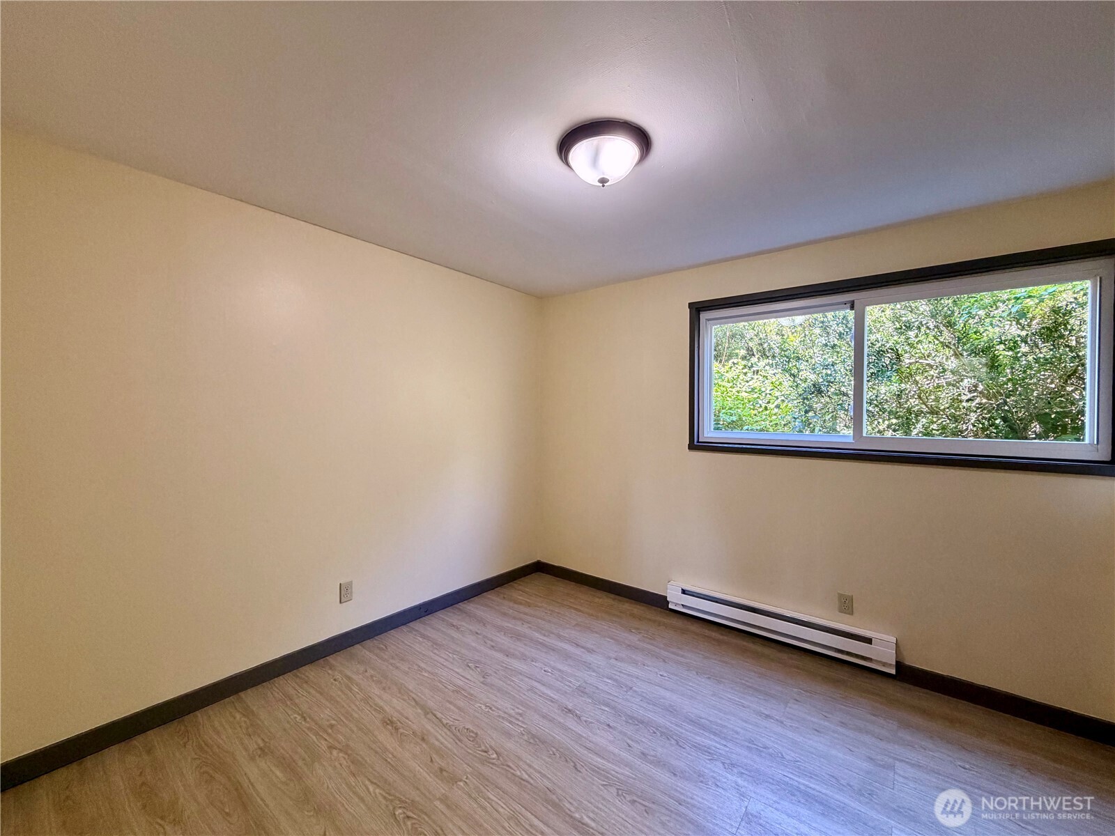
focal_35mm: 14
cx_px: 558
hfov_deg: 102.1
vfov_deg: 85.7
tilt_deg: -0.7
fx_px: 451
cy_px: 418
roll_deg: -0.3
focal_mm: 2.22
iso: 250
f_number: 2.2
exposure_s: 1/60
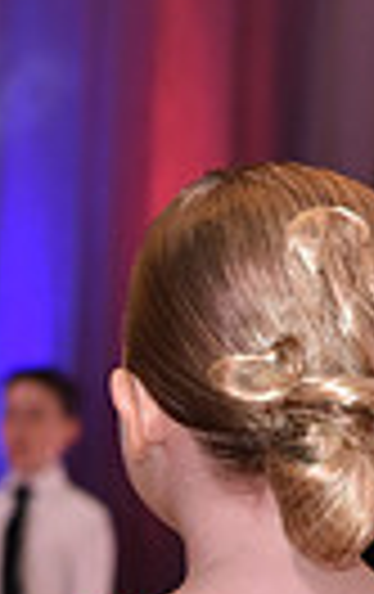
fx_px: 5667
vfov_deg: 5.9
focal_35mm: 349
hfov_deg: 3.8
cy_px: 994
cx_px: -173
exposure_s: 1/250
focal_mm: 78
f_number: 5.6
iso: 1600
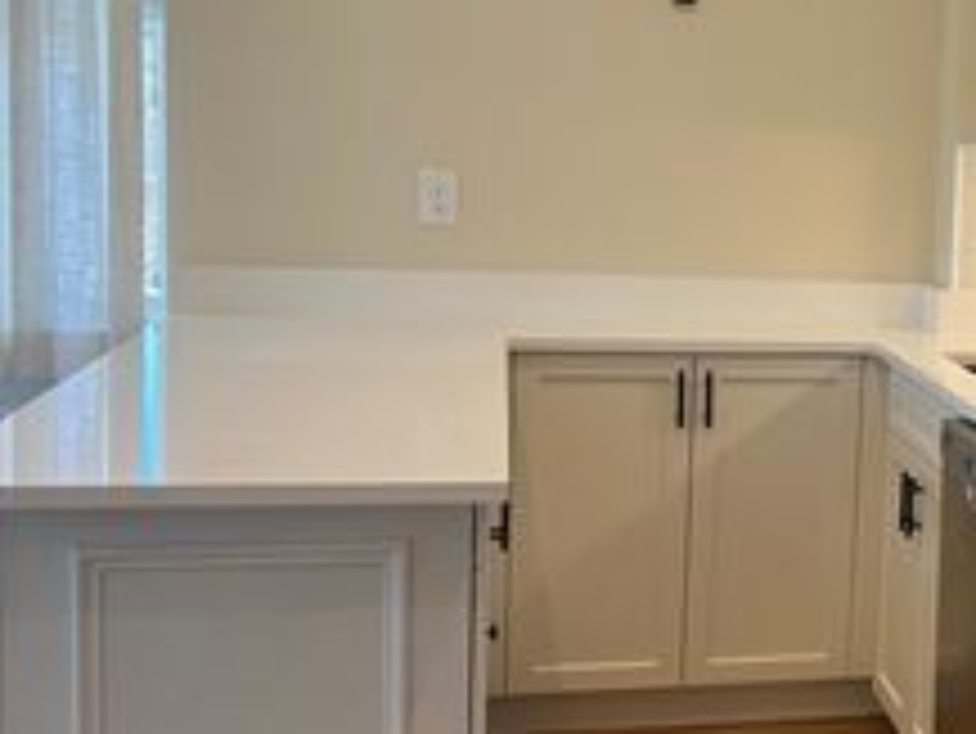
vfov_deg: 24.4
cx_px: 1003
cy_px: 299
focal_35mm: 60
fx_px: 1693
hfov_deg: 29.7
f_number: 1.5
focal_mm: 5.7
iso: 32
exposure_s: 1/120
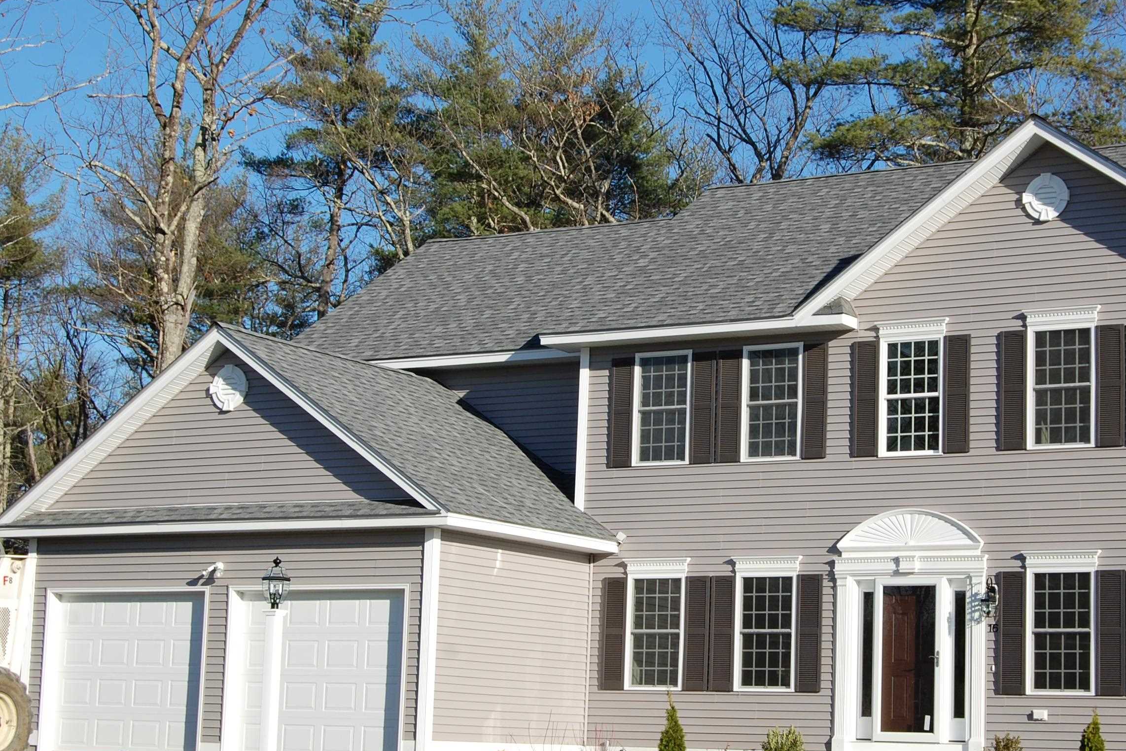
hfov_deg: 26.9
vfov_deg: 18.2
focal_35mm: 75
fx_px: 2346
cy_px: 388
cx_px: 734
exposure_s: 1/320
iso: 200
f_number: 9
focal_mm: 38
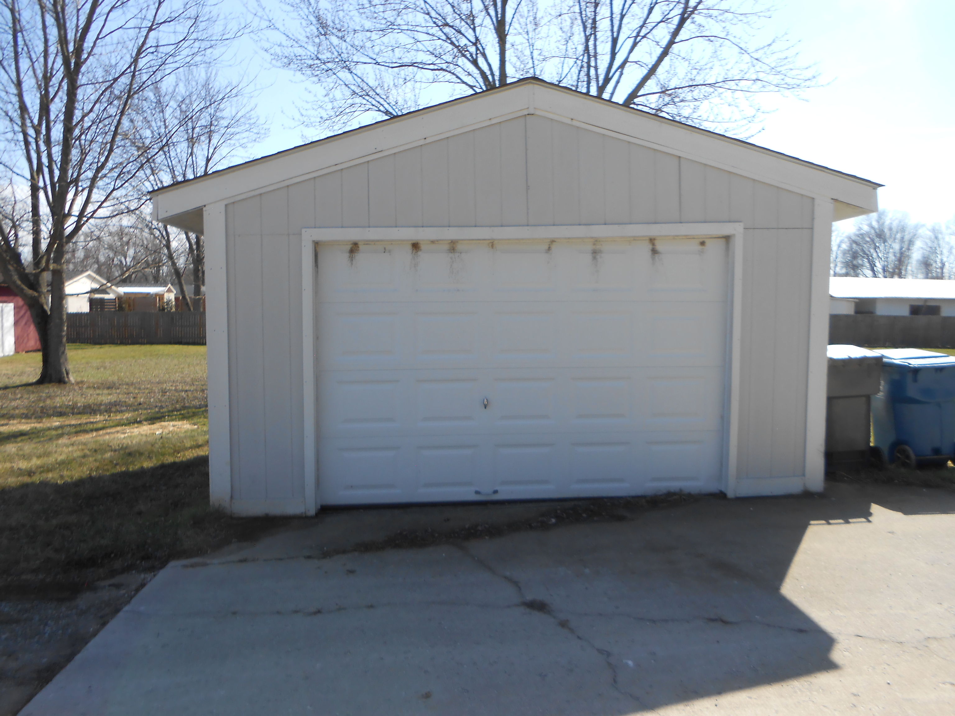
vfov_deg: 53.1
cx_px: 478
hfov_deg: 67.3
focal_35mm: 26
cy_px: 358
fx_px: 717
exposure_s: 1/500
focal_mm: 4.6
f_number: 3.5
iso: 80
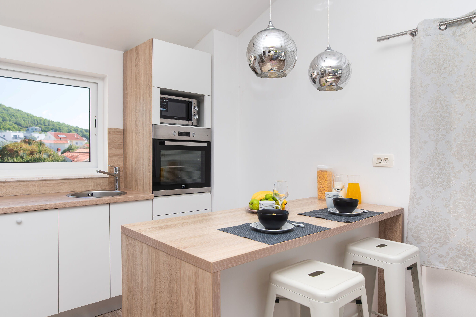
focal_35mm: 24
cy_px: 158
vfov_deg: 53.1
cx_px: 238
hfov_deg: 73.8
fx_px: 317
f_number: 8
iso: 125
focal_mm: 24
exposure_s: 1/200
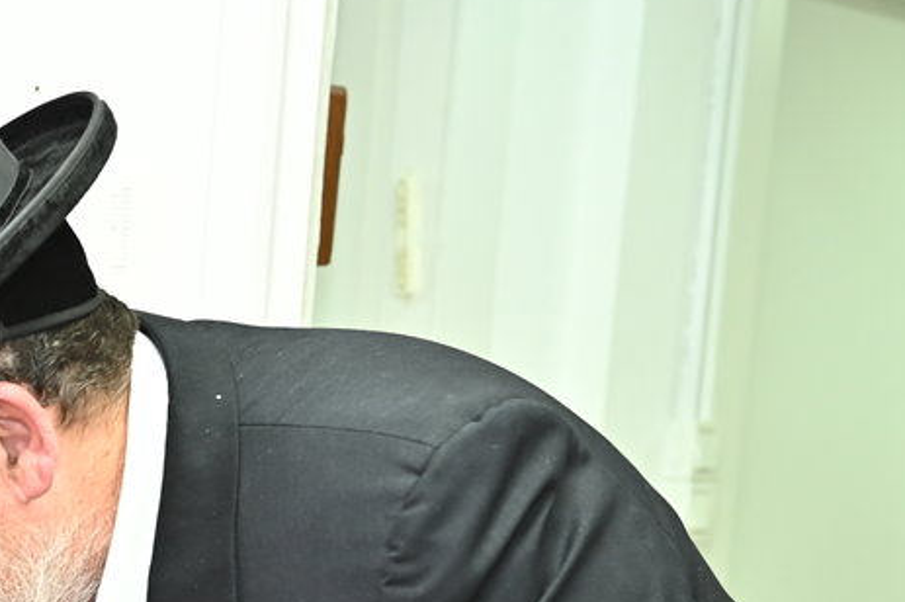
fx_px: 2889
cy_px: 882
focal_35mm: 115
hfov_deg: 16.7
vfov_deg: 11.4
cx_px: -295
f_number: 4
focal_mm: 38
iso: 1000
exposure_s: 1/160
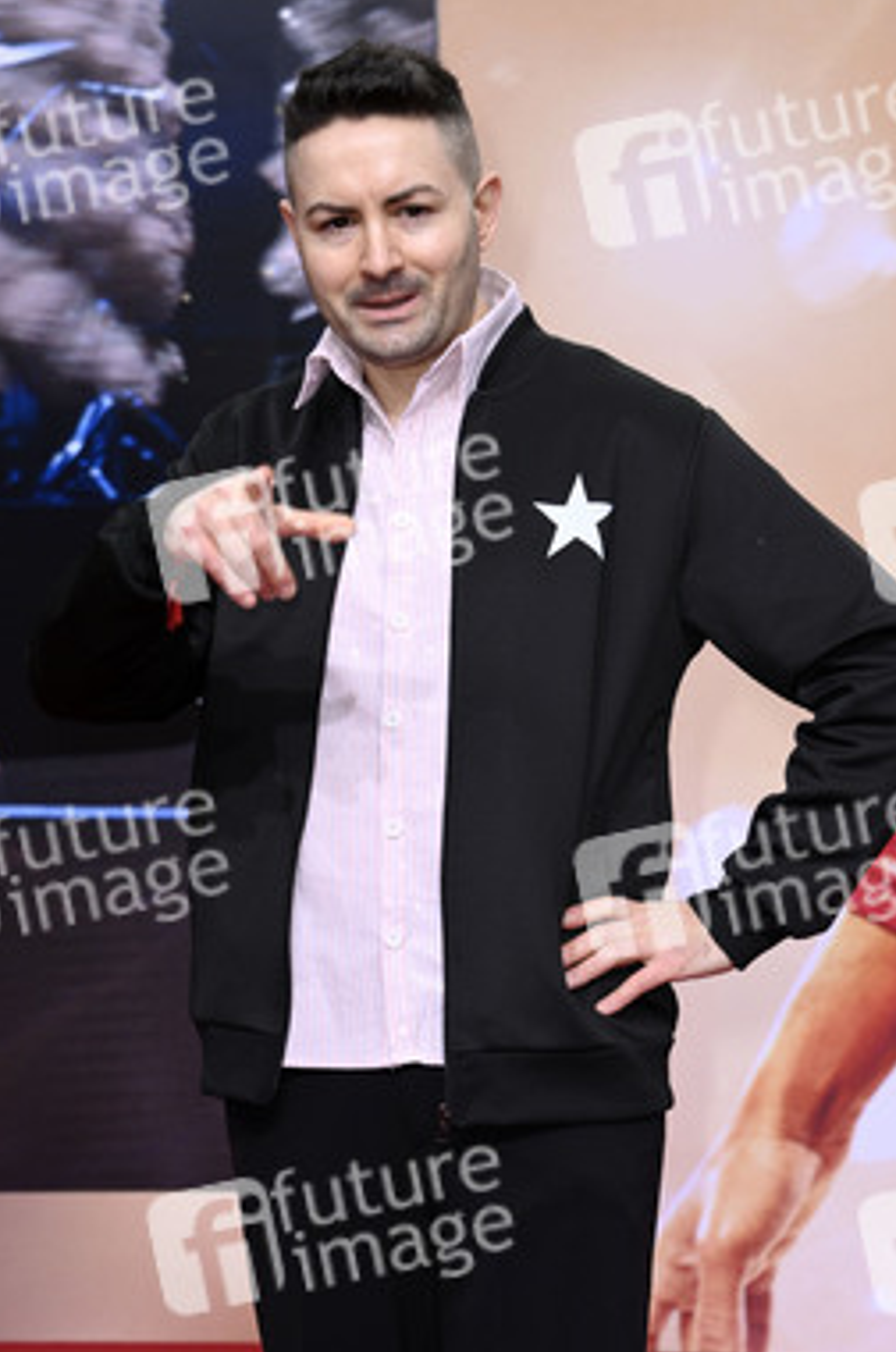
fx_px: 4421
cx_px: 434
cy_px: 697
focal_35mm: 118
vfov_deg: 17.4
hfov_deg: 11.6
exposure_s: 1/250
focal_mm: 112
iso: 320
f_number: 6.3
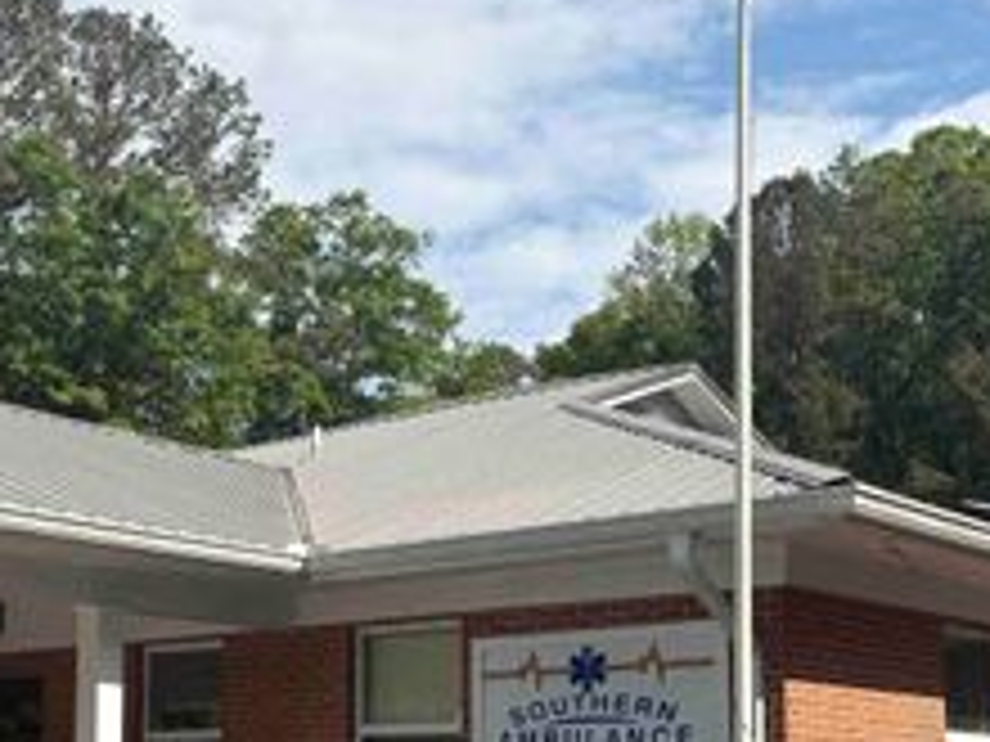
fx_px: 1687
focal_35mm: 59
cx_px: 189
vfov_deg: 24.1
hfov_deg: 31.8
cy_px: 668
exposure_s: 1/3125
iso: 50
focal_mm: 5.96
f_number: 1.6
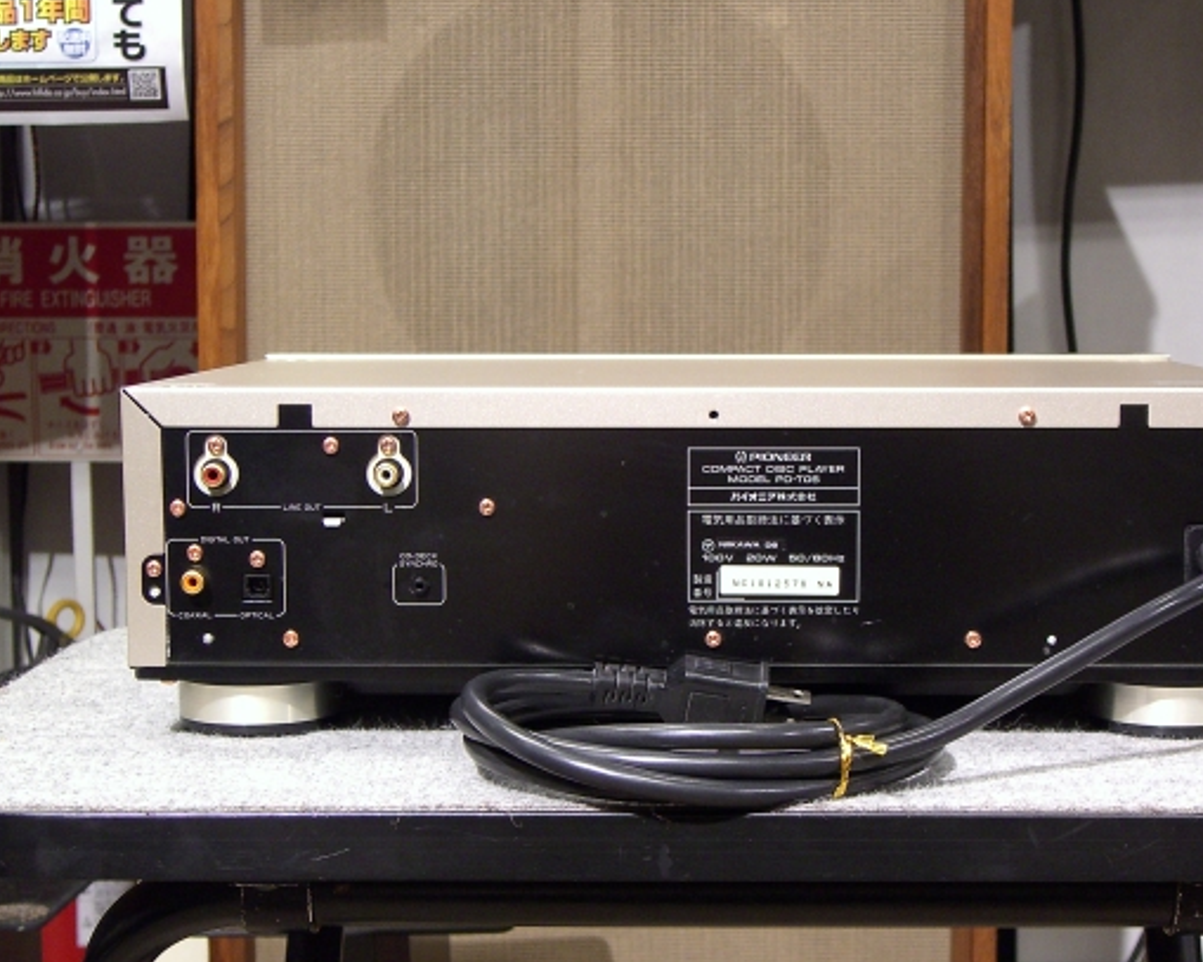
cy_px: 515
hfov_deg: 27.1
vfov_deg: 21.8
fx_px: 2492
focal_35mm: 70
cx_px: 709
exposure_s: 1/13
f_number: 3.6
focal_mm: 11.8
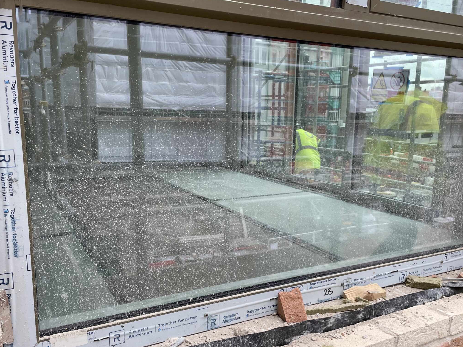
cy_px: 192
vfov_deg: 42.9
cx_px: 241
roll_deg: +1.0
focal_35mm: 33
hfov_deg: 55.3
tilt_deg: -13.5
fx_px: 441
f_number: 1.6
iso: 32
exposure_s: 1/698
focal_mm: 4.2
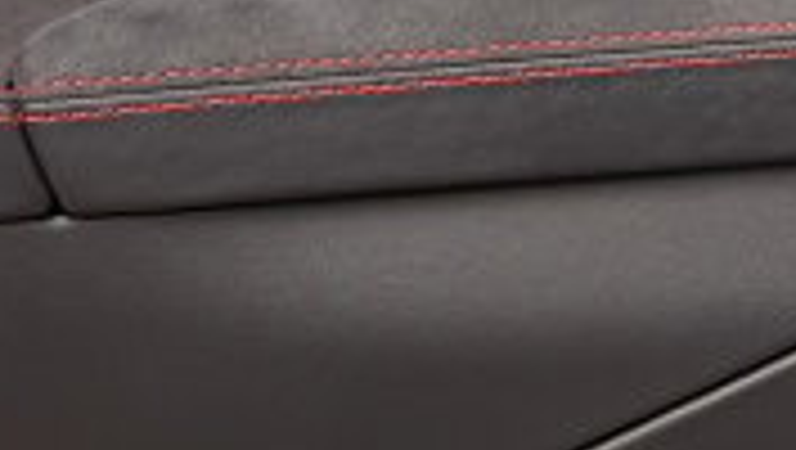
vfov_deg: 7.6
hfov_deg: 13.7
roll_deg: +3.1
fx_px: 3190
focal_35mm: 151
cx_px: 1025
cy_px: -590
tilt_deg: -7.7
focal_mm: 6.76
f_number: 1.78
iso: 80
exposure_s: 1/121
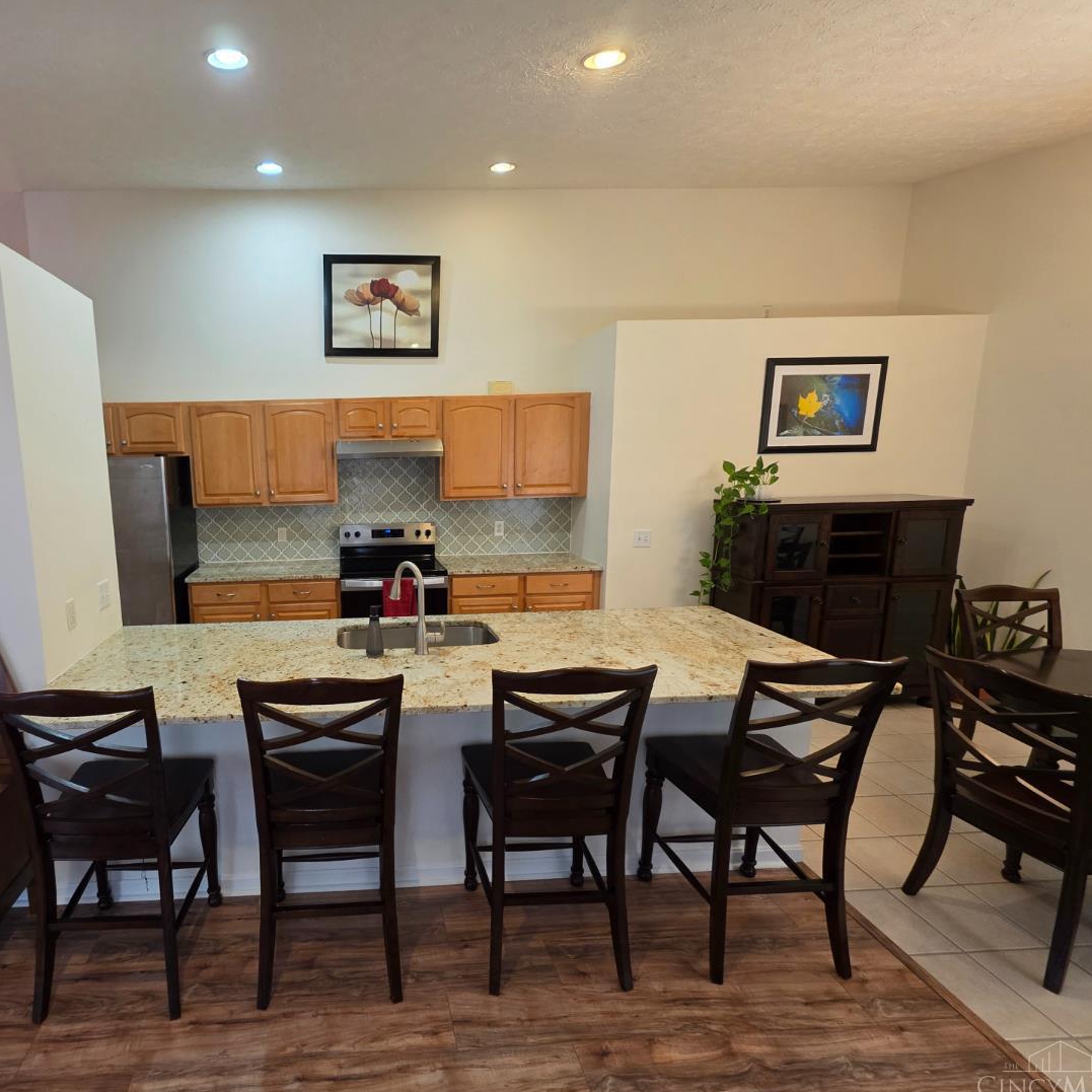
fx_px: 571
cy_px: 551
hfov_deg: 84.7
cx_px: 372
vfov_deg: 87.4
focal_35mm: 16
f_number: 1.9
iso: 250
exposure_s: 1/60
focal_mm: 2.2
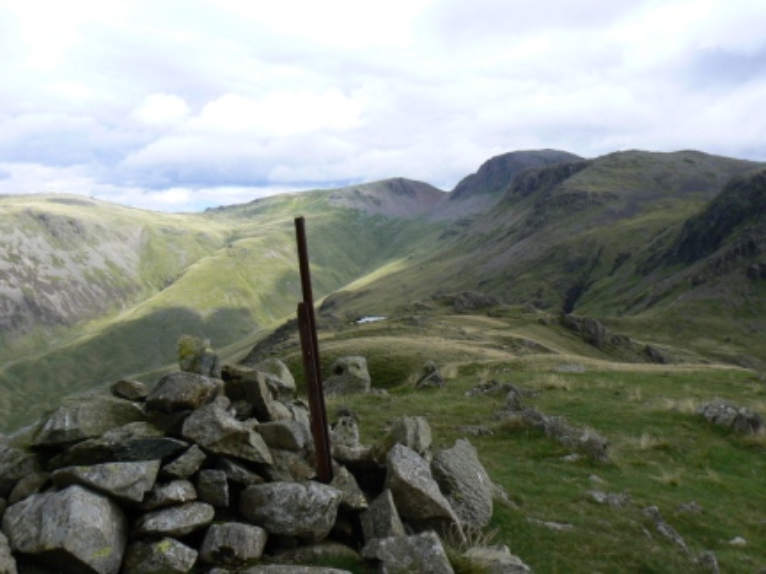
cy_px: 287
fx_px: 797
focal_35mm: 36
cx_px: 383
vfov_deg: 39.7
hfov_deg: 51.4
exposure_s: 1/320
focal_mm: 6
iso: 80
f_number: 5.6
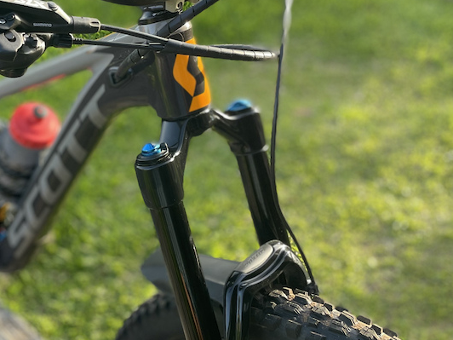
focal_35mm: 50
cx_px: 69
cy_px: 69
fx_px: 654
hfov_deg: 36.4
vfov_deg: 28.5
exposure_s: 1/199
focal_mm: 4.2
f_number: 1.6
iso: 32
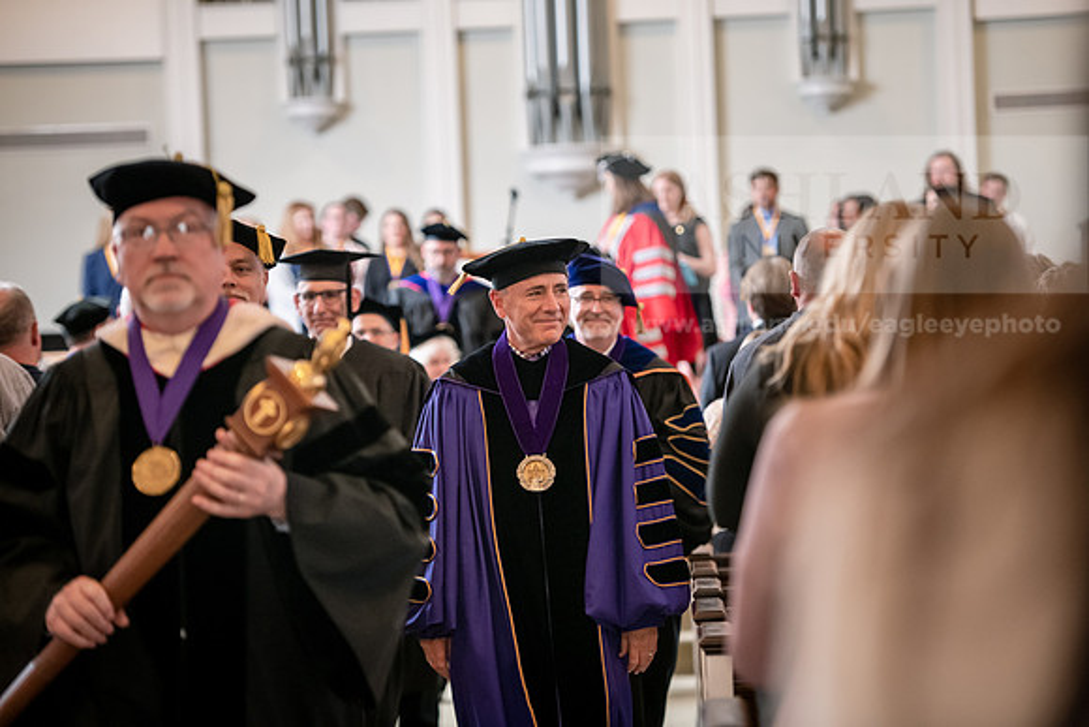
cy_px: 364
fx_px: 3631
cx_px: 544
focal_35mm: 120
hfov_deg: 17.1
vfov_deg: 11.4
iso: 2000
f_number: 3.2
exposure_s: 1/200
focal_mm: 120
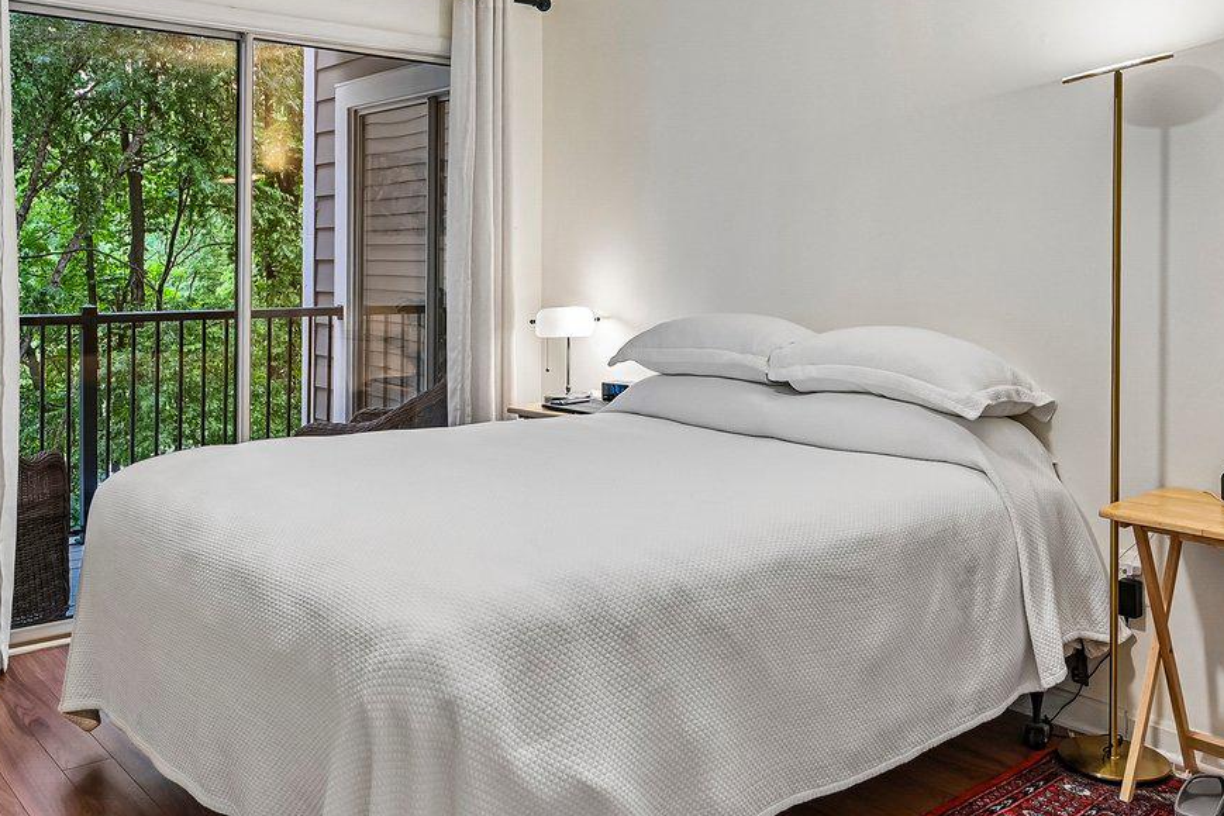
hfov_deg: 57.2
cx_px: 589
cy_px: 268
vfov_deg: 39.5
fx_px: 1122
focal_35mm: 33
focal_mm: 14
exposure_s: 1/15
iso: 125
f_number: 8
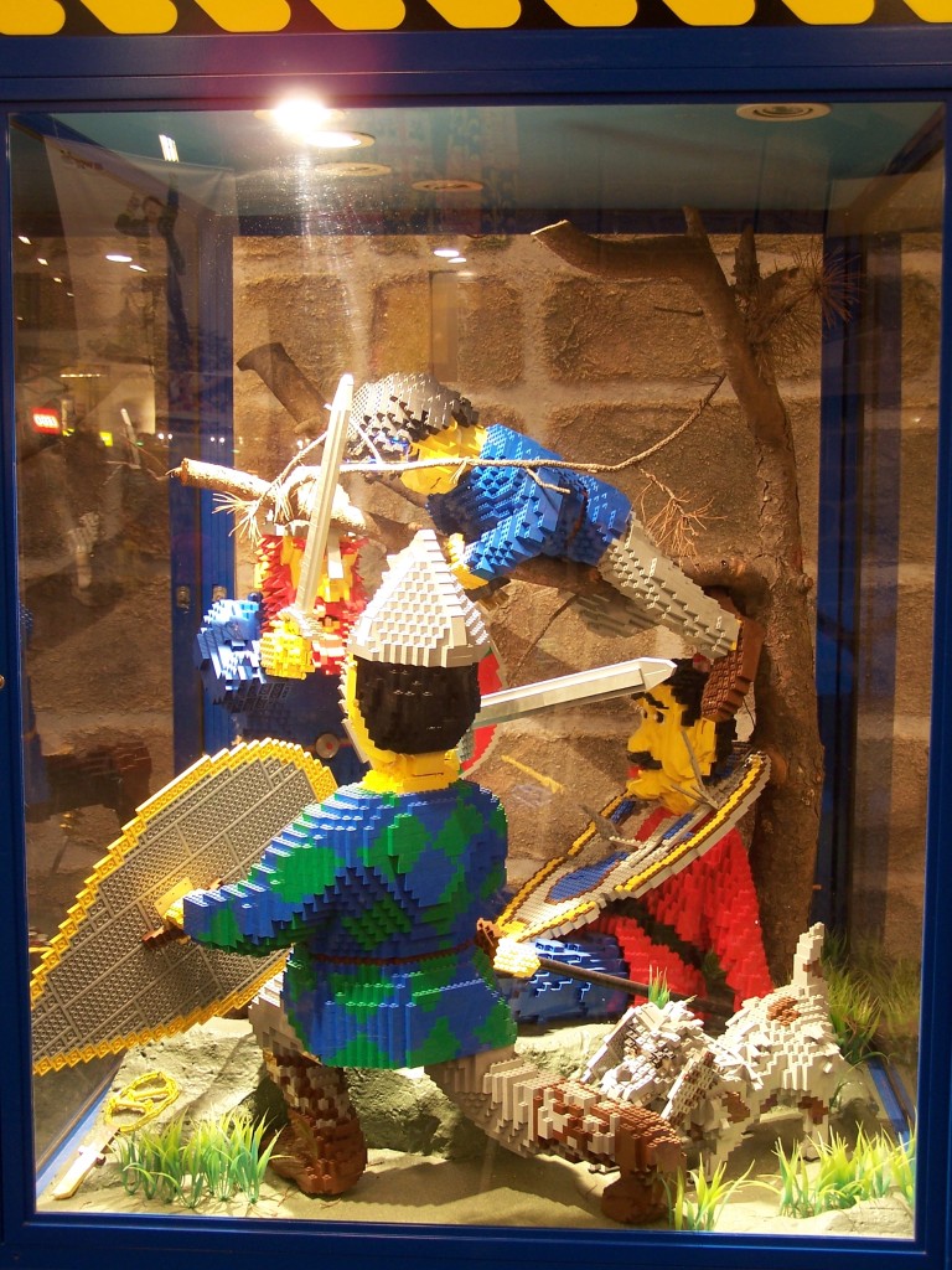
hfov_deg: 28.6
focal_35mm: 51
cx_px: 476
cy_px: 635
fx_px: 1870
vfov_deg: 37.5
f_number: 3
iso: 80
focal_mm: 8.5
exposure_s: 1/3
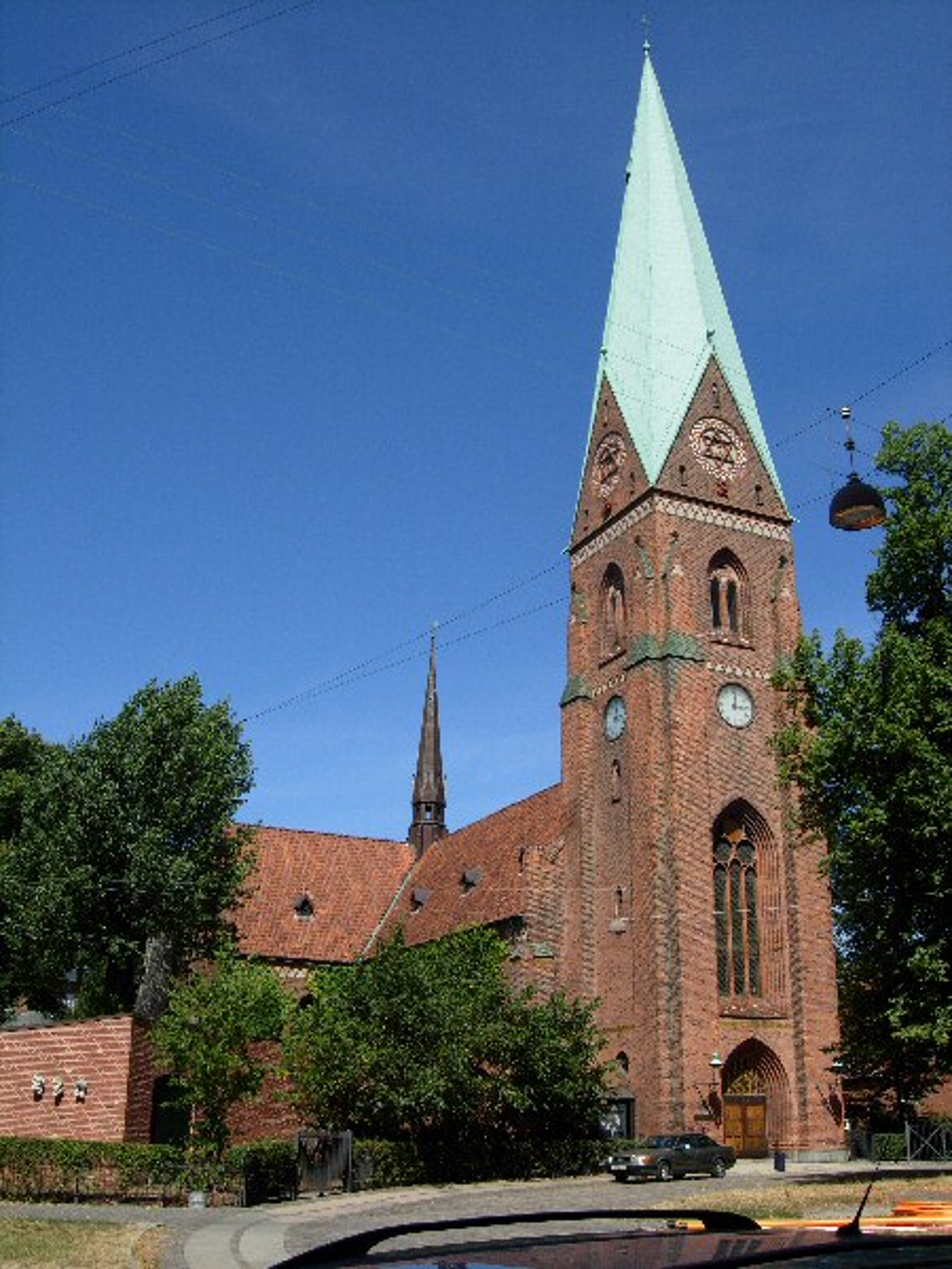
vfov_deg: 51.4
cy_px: 634
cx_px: 476
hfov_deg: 39.7
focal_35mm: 36
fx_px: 1320
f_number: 6.1
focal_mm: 7.5
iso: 50
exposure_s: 1/362
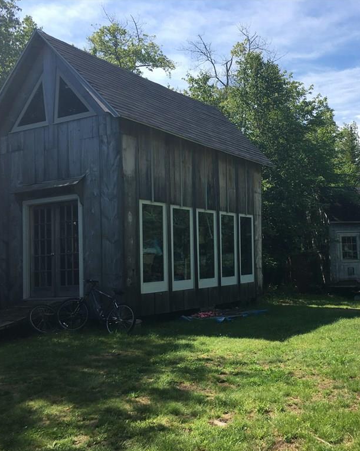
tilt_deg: +4.8
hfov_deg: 38.0
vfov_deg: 47.9
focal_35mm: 38
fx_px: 506
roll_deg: +2.1
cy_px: 225
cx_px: 278
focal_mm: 4.15
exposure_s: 1/938
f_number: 2.2
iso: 25
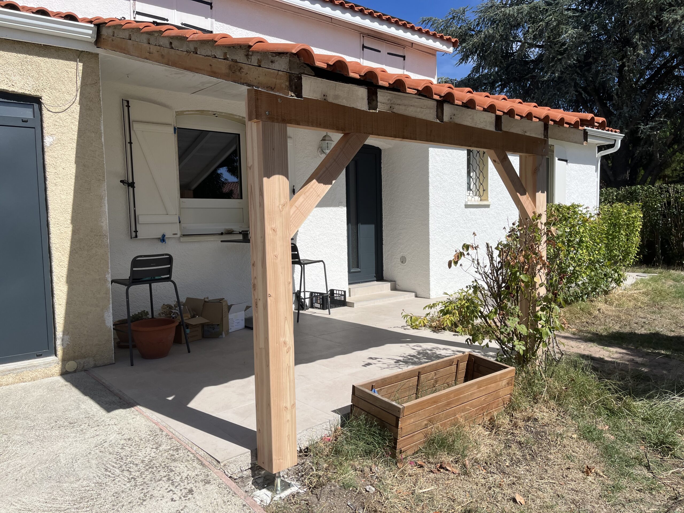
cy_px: 256
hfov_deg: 67.3
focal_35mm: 26
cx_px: 342
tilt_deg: -4.2
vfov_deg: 53.1
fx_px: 514
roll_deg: +1.9
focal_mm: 5.1
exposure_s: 1/5319
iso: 50
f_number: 1.6
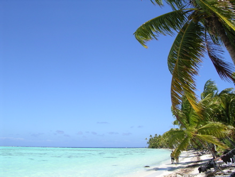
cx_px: 118
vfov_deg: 37.7
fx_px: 258
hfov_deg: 49.0
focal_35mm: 38
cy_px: 88
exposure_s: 1/263
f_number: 5.6
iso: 100
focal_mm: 5.8
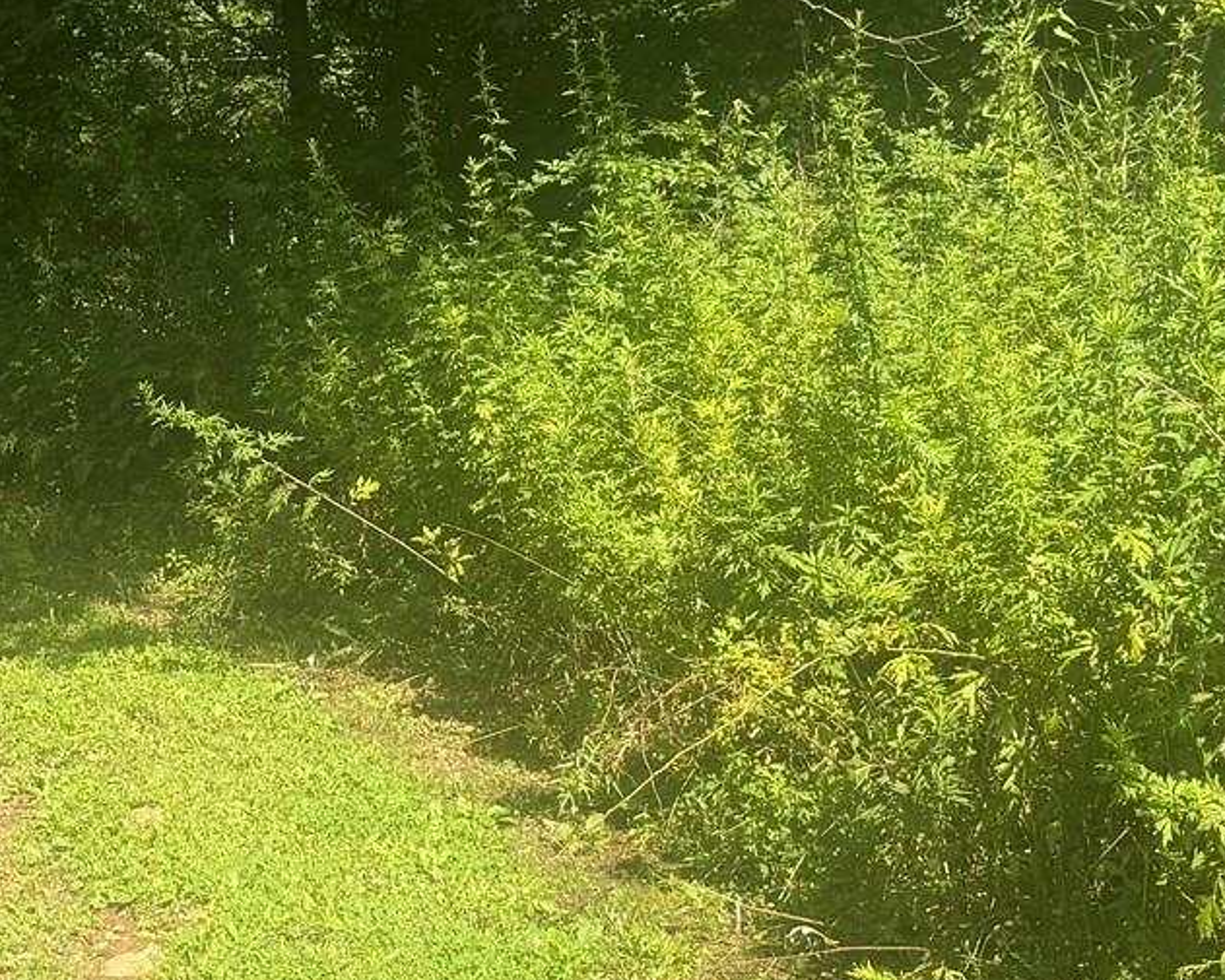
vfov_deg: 20.2
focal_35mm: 76
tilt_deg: -15.6
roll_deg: +0.6
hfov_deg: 24.9
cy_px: 512
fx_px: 2756
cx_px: 369
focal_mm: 6.76
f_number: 1.78
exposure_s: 1/1901
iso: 80
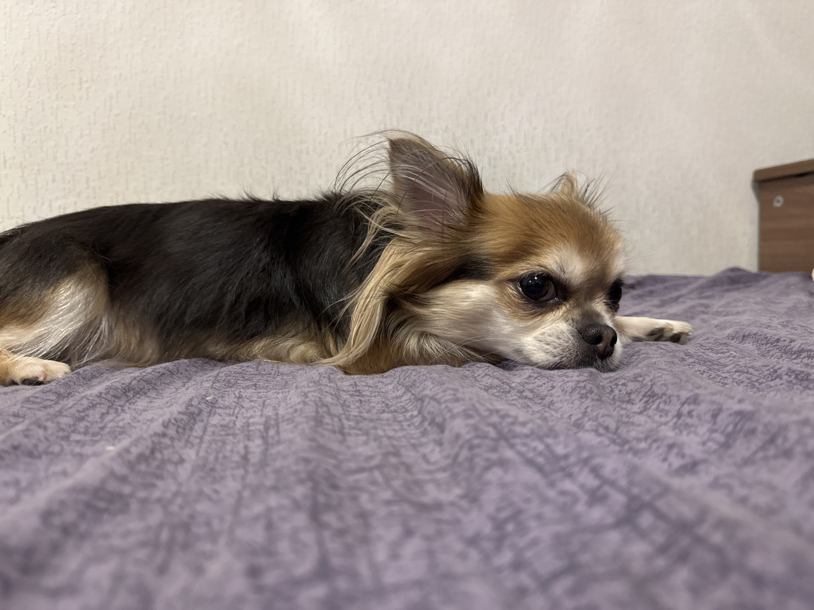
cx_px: 407
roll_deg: +1.3
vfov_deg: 56.8
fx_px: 564
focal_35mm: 24
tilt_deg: -3.9
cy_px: 305
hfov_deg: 71.6
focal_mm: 6.76
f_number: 1.78
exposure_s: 1/50
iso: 500
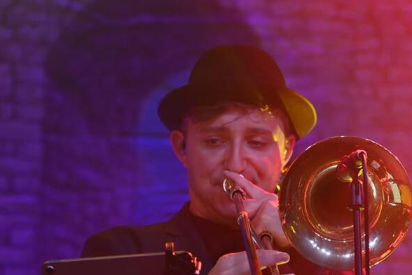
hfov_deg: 6.1
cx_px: 256
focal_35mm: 337
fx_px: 3856
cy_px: 195
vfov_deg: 4.1
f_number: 5
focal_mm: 200
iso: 1250
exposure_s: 1/160
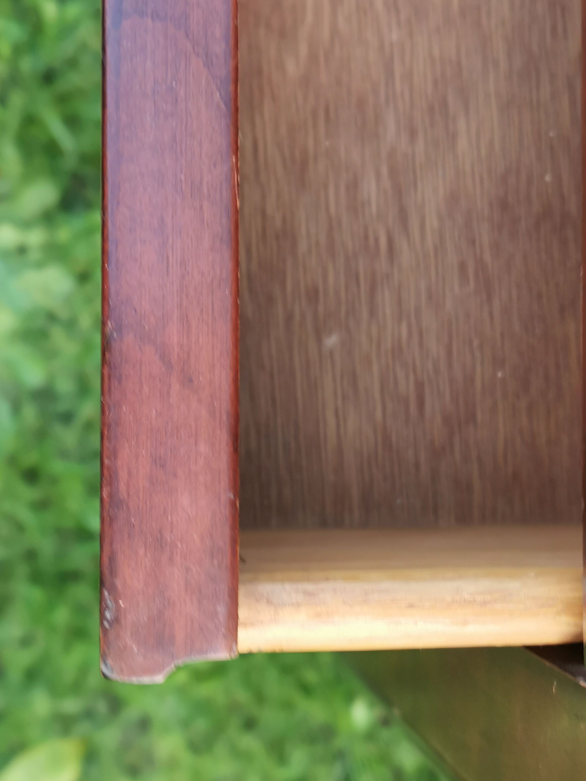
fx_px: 1761
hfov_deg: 18.9
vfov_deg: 25.0
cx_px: 331
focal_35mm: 78
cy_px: 351
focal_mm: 5.56
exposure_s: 1/100
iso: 80
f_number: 1.6
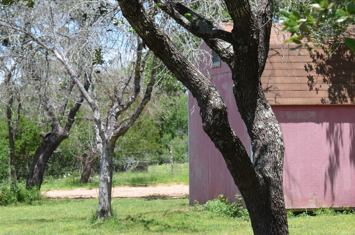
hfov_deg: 12.0
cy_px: 177
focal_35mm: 172
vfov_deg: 7.9
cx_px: 172
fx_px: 1693
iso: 125
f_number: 7.1
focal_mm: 55
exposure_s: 1/200
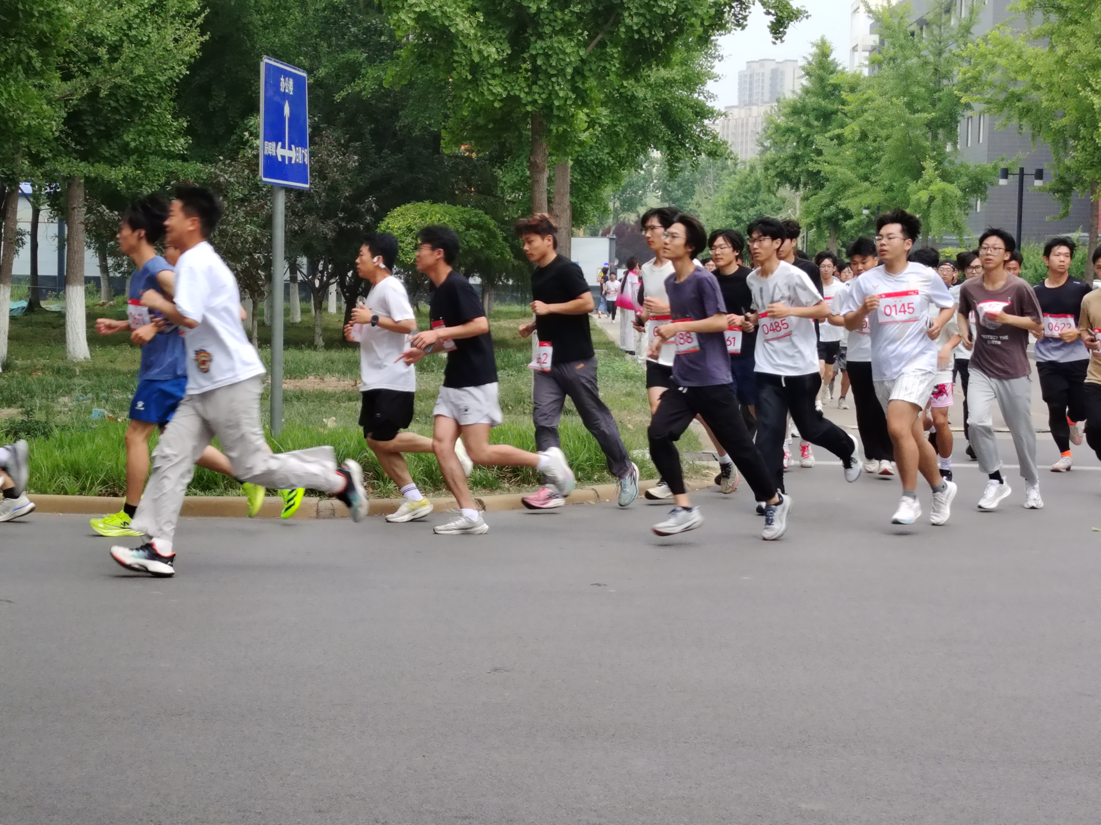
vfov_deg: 19.1
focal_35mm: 77
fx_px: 2449
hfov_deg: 25.3
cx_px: 550
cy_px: 412
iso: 100
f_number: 1.75
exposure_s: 1/173
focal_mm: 5.25
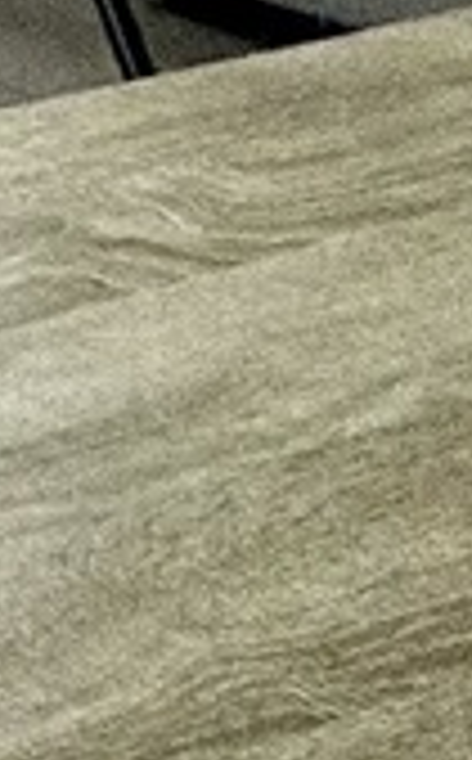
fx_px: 2728
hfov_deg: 4.7
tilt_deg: -2.0
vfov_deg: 12.4
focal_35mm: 132
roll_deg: +0.0
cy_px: -1068
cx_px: -2643
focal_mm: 2.22
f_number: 2.2
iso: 125
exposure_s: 1/100
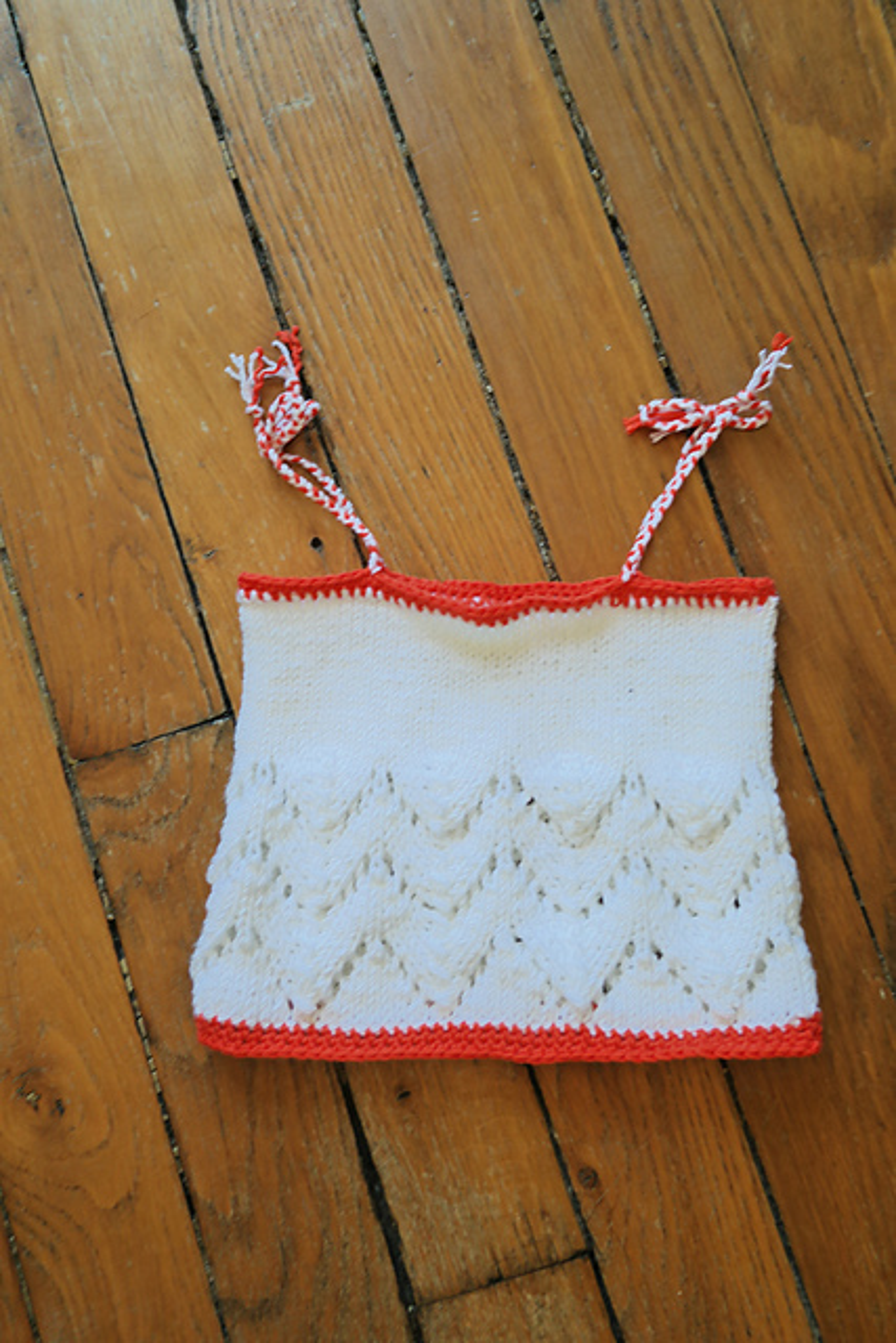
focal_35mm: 30
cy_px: 672
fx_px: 1119
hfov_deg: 43.6
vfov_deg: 61.9
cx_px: 448
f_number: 3.5
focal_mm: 20
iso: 200
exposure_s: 1/60
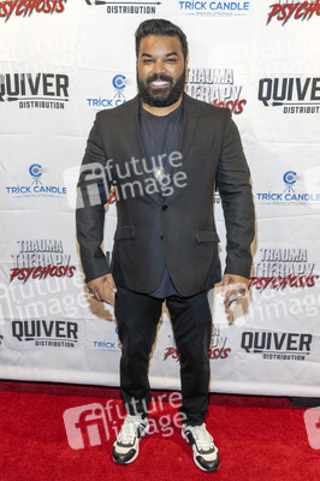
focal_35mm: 30
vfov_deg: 62.0
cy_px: 240
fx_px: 401
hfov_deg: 43.5
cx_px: 160
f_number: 5.6
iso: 800
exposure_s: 1/200
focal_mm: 30
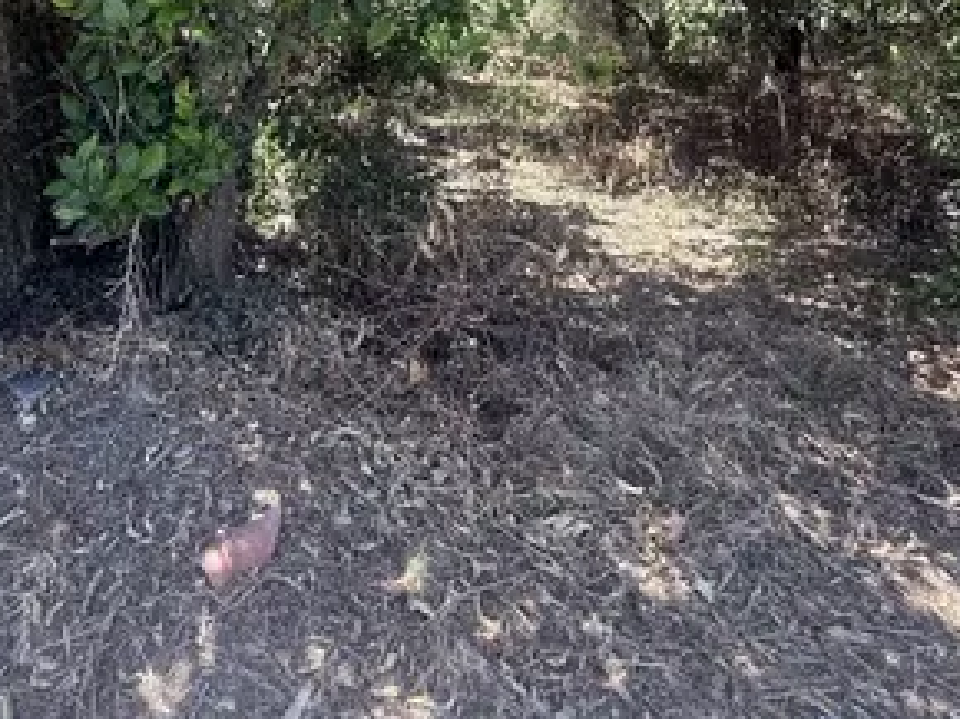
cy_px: -10
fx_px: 804
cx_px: 271
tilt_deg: -3.6
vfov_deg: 41.5
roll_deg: -1.5
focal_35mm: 29
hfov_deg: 59.3
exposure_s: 1/197
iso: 50
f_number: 2.2
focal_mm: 2.22
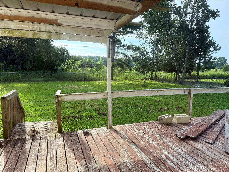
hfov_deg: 71.6
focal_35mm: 24
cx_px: 114
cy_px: 86
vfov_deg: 56.8
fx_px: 159
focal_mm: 6.76
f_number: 1.78
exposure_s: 1/1689
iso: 100
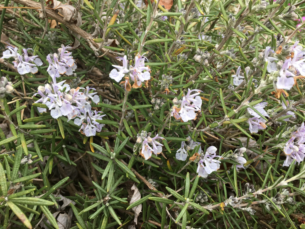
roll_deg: +1.4
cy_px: 114
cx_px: 152
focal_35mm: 29
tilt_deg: -41.1
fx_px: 256
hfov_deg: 61.7
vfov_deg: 48.2
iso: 40
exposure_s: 1/120
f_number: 2.2
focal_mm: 4.15
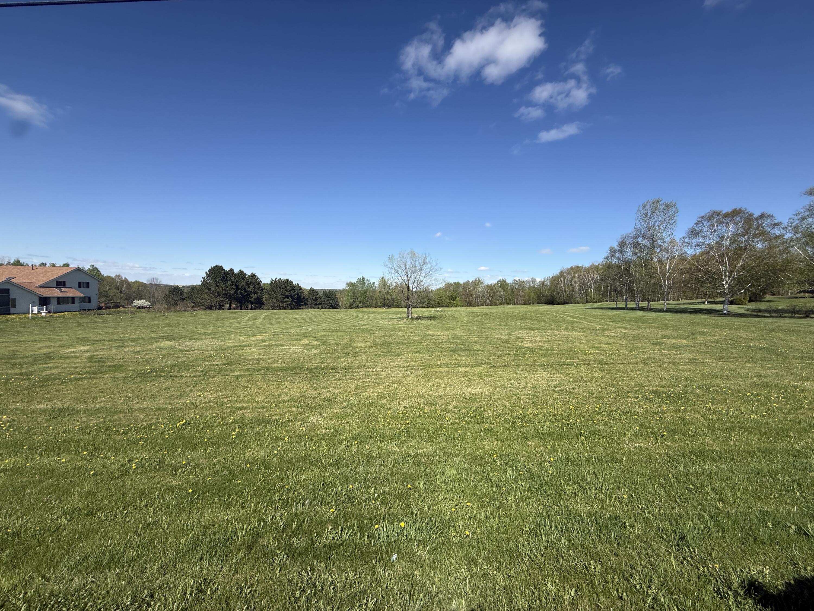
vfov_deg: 85.7
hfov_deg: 102.1
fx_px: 329
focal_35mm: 14
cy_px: 306
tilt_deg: -1.1
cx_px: 407
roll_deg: -1.5
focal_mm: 2.22
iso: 50
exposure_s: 1/2506
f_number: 2.2
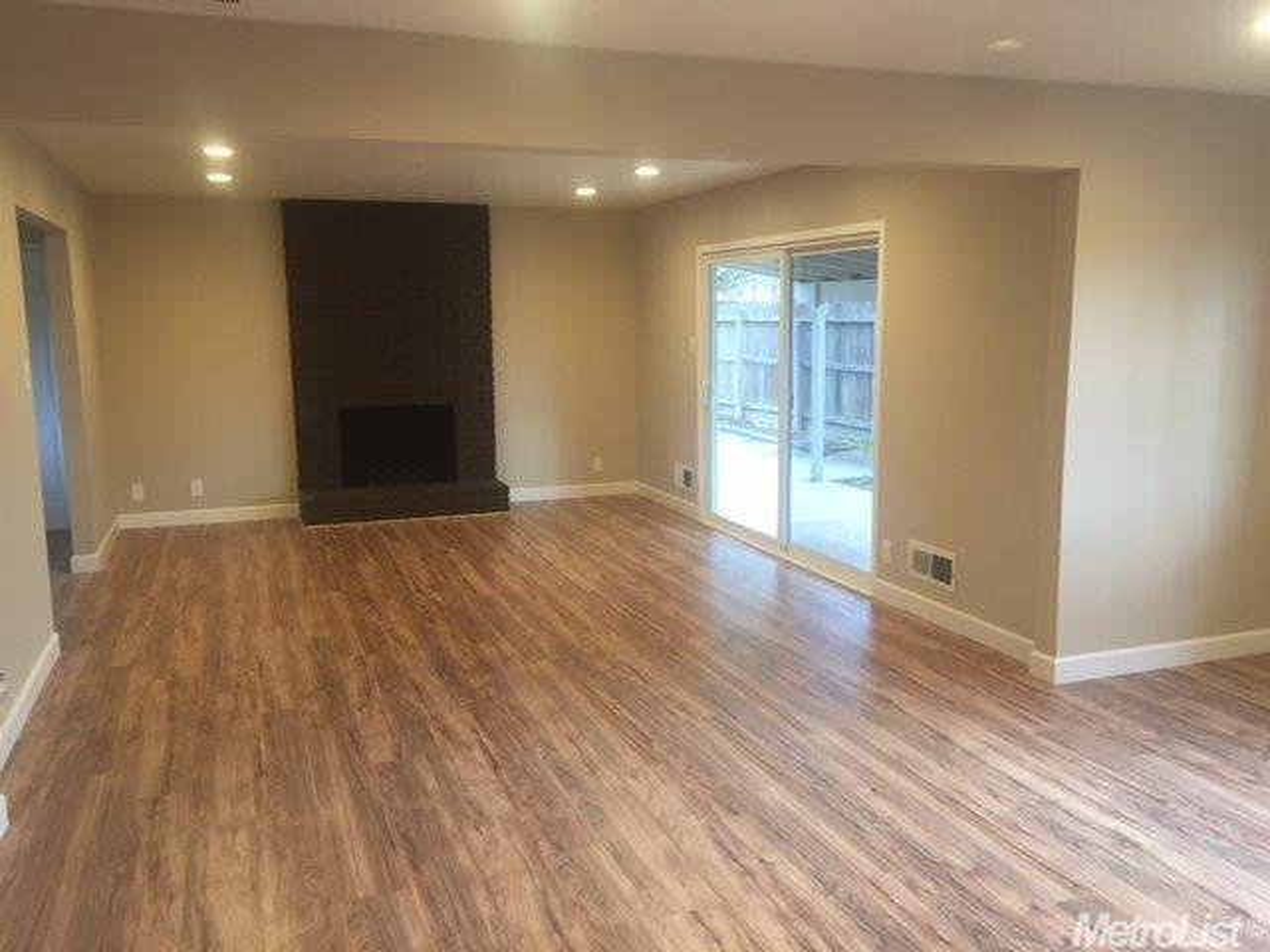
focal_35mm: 29
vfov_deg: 48.2
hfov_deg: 61.7
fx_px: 1064
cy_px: 476
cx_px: 635
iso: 64
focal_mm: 4.15
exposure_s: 1/30
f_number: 2.2
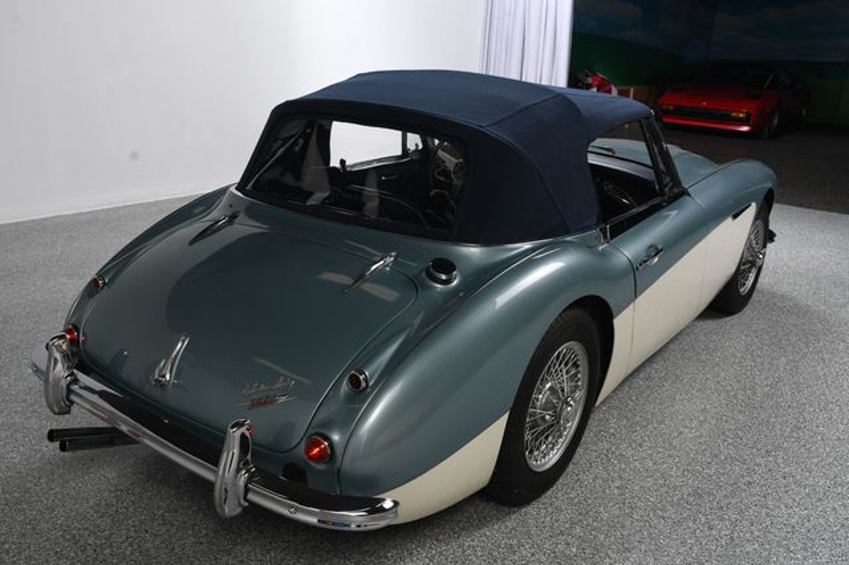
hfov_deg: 55.8
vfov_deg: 38.8
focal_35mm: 34
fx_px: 801
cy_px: 282
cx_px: 424
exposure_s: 1/160
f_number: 11
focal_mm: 23
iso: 100
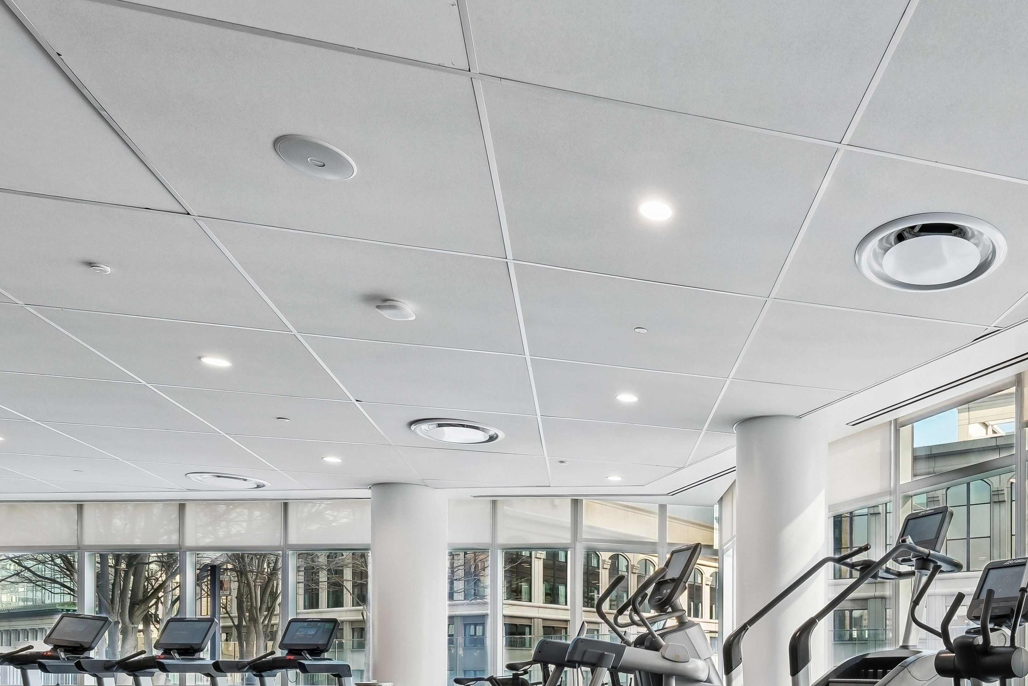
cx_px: 838
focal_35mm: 28
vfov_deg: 40.6
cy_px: 686
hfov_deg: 59.7
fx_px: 799
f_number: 8
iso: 500
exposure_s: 1/25
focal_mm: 8
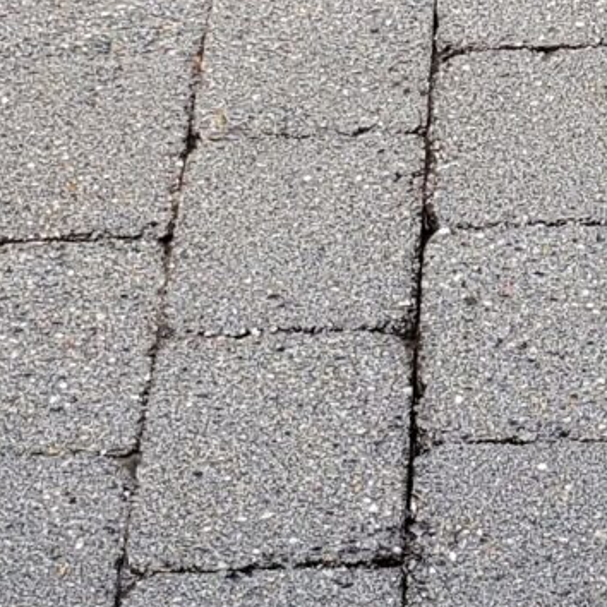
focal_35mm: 166
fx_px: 3293
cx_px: 706
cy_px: -276
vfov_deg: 10.2
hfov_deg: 10.4
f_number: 2.4
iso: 50
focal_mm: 4.3
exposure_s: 1/216
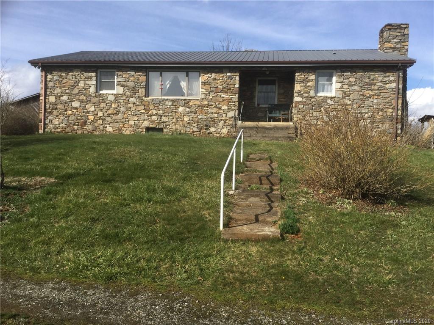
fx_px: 389
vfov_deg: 45.4
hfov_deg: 58.4
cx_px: 217
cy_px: 162
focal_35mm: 31
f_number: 2.4
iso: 25
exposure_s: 1/1217
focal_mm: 3.3
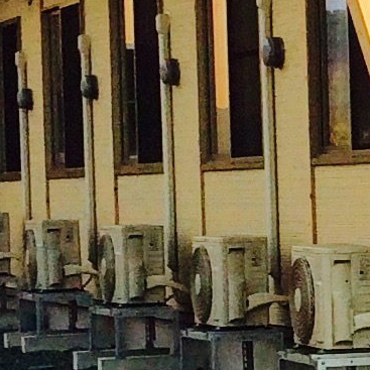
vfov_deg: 7.7
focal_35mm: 228
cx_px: 1071
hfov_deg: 7.0
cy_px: 252
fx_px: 2757
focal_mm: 4.15
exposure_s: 1/2283
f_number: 2.2
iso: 32
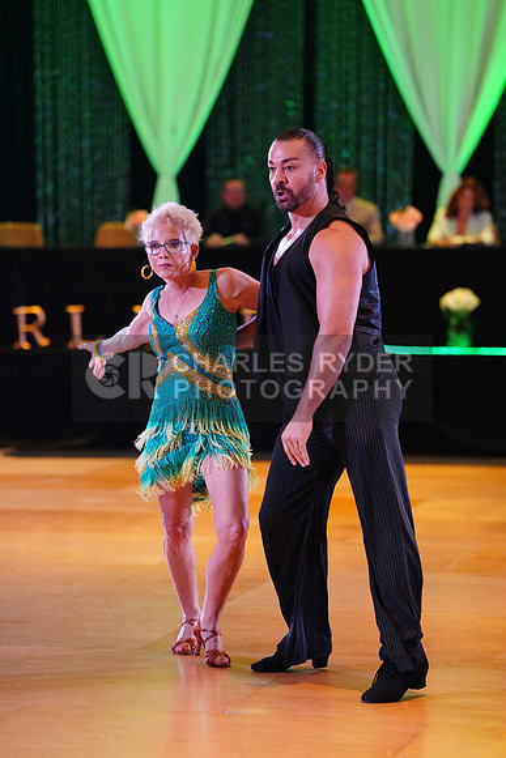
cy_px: 379
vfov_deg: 16.3
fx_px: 2655
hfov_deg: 10.9
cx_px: 253
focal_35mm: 126
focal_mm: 126
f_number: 2.8
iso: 5000
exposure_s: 1/400
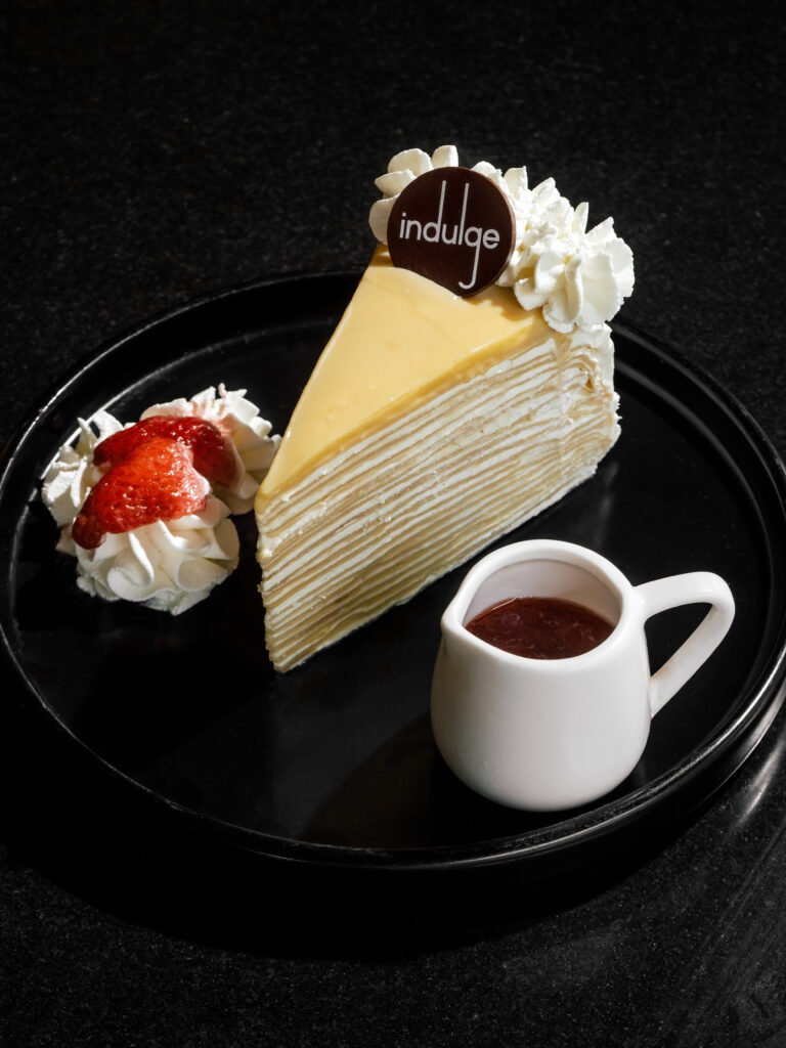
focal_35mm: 120
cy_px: 524
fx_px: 3633
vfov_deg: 16.4
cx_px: 393
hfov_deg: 12.3
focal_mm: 60
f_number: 7.1
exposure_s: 1/100
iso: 400
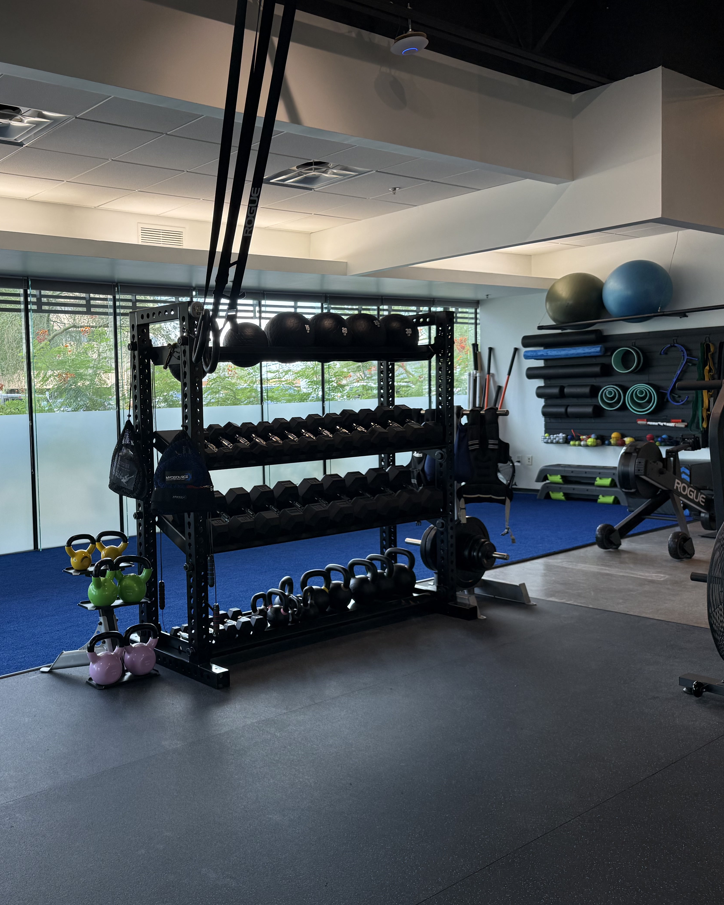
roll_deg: +2.4
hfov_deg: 43.9
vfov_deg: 55.7
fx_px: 857
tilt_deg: -3.2
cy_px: 448
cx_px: 159
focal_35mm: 32
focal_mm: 6.76
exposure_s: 1/132
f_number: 1.78
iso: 100
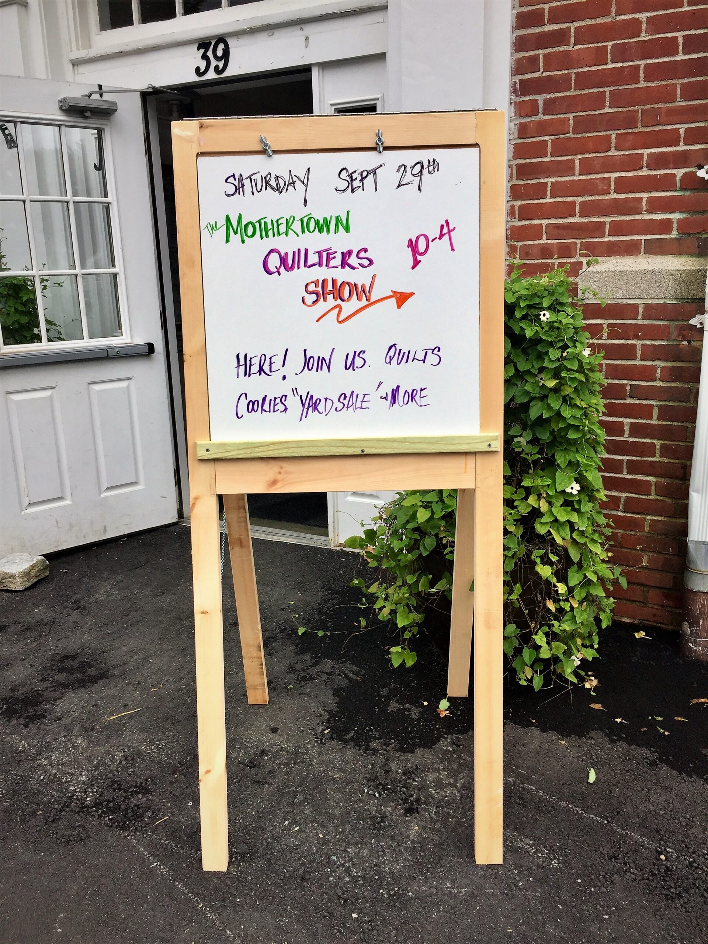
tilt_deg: -14.9
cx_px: 354
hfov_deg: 48.2
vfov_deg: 61.7
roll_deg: +2.5
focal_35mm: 29
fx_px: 791
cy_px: 472
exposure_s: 1/964
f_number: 2.2
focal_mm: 4.15
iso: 32
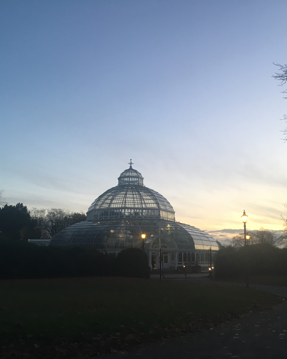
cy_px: 181
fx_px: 403
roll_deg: +0.9
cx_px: 159
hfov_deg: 39.1
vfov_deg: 47.9
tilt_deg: +11.0
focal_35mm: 38
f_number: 2.2
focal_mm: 4.15
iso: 64
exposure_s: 1/33
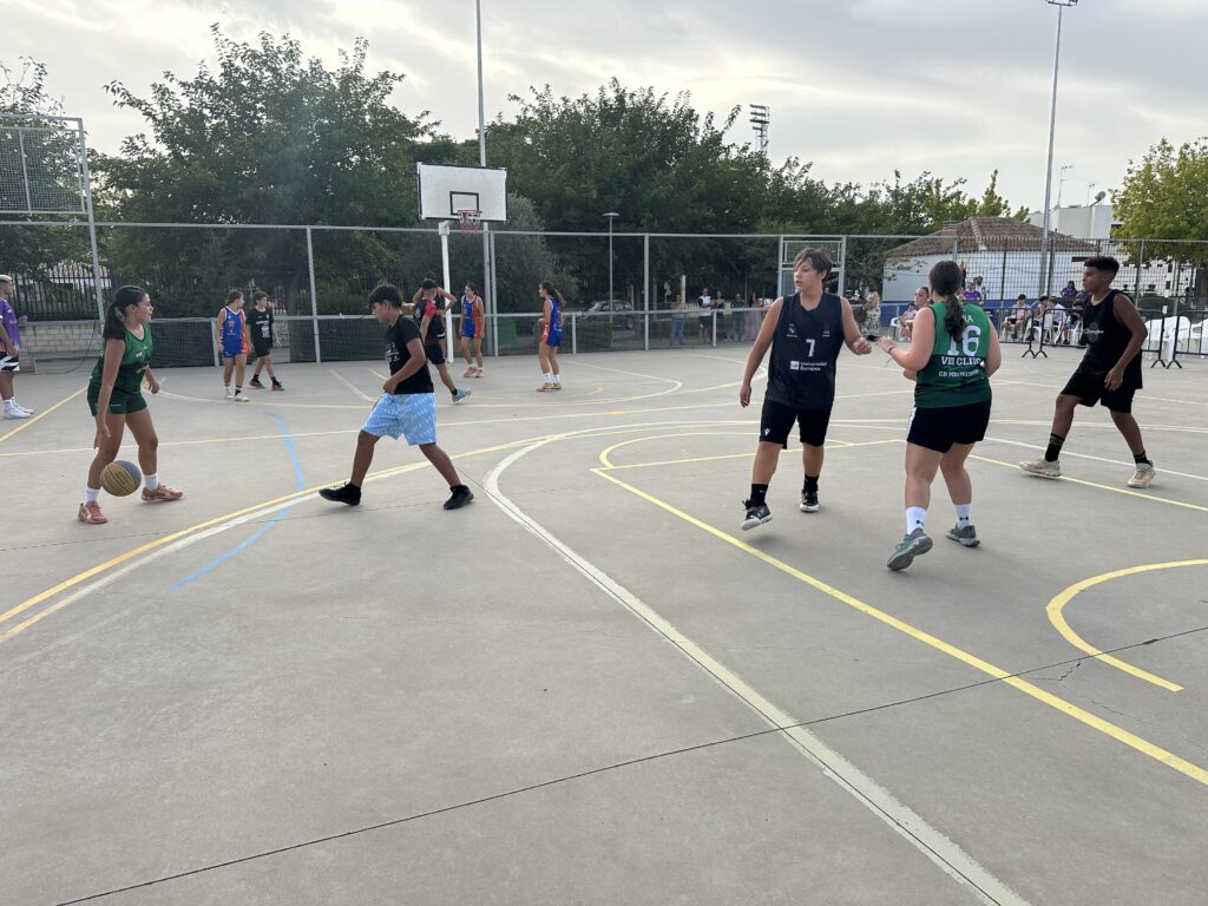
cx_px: 604
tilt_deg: -7.9
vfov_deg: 56.8
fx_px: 838
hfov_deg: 71.6
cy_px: 453
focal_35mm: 24
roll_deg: +1.7
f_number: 1.78
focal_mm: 6.86
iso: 80
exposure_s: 1/1495
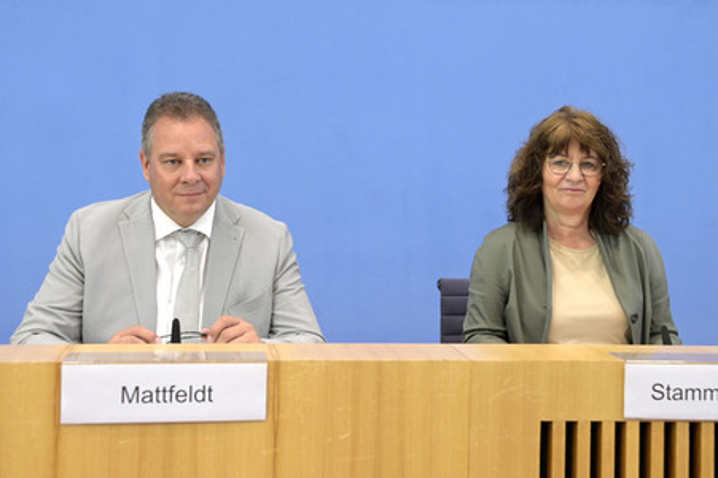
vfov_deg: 24.6
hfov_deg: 36.3
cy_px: 239
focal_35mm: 55
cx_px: 359
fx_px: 1096
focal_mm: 55
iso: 4000
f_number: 6.3
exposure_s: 1/500
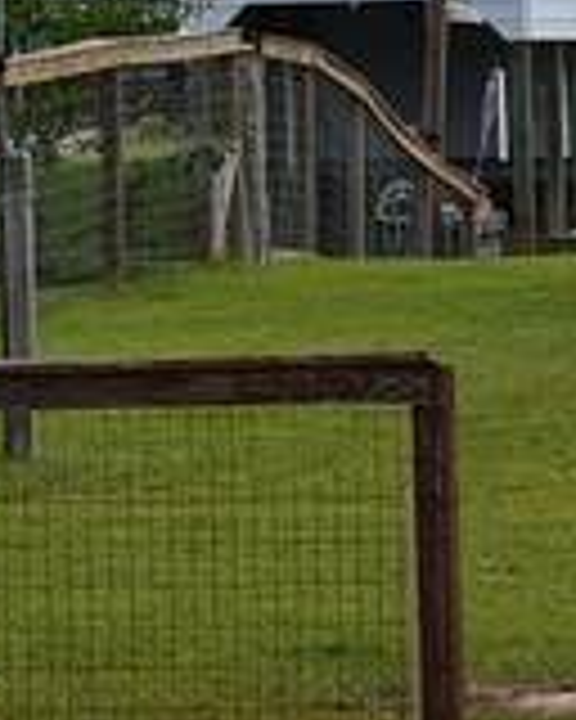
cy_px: -223
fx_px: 9142
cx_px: 729
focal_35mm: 429
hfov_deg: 3.6
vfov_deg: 4.5
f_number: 11
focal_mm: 38
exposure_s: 1/500
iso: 400
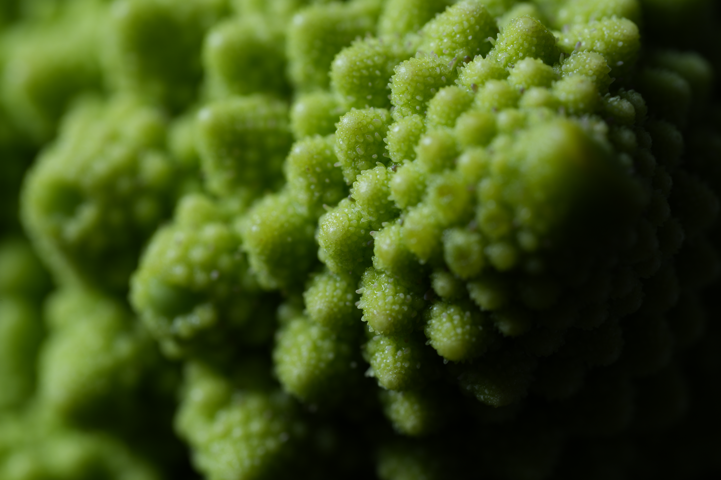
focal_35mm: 100
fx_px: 2003
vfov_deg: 13.7
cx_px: 360
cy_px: 240
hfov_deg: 20.4
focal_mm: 100
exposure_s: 1/160
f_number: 8
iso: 100
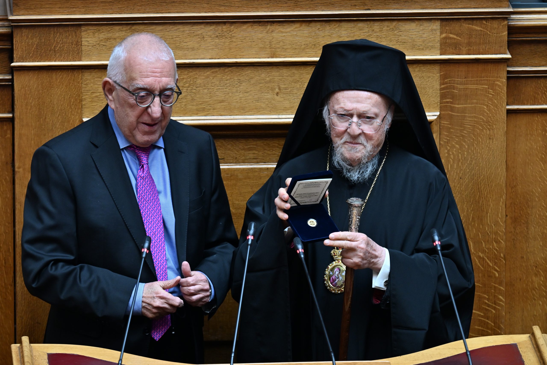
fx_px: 6230
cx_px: 274
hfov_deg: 5.0
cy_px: 182
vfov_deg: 3.4
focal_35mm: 410
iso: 1800
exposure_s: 1/250
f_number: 6
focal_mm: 410
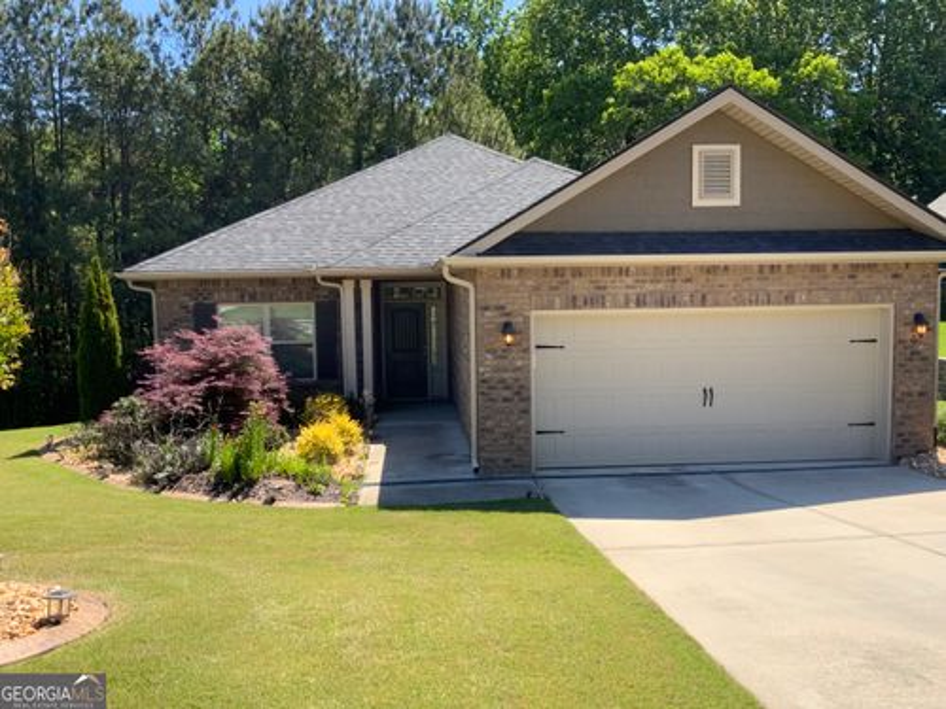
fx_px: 793
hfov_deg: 61.7
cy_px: 354
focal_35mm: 29
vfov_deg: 48.2
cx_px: 473
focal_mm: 3
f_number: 1.8
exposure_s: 1/855
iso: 16
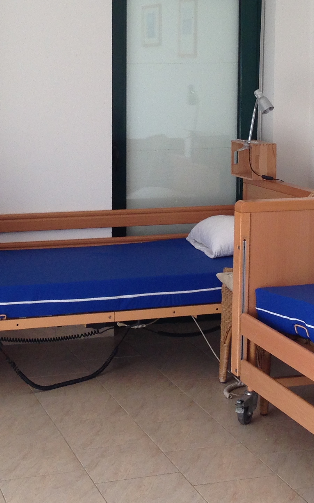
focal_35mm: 79
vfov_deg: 26.1
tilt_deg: -7.1
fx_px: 1082
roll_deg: -3.0
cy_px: 184
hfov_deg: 16.5
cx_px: 134
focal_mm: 4.12
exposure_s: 1/120
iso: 80
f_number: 2.4
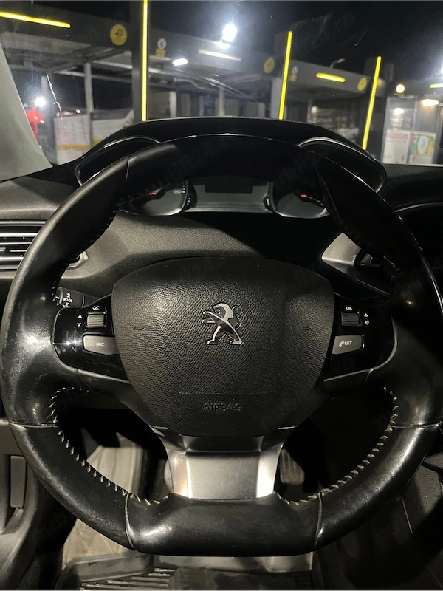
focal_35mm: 26
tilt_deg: -17.3
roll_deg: -0.6
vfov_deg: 67.3
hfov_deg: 53.1
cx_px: 222
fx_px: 444
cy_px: 296
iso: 800
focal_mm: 5.1
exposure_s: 1/25
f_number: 1.6
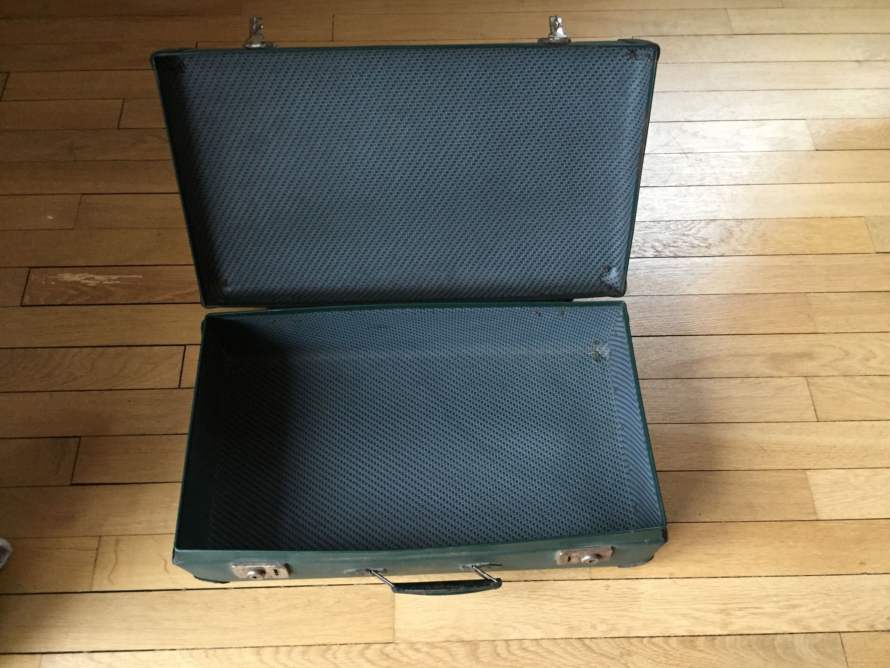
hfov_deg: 61.7
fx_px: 746
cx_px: 445
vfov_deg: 48.2
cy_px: 334
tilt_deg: -62.9
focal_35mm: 29
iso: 250
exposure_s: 1/20
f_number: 2.2
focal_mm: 4.15
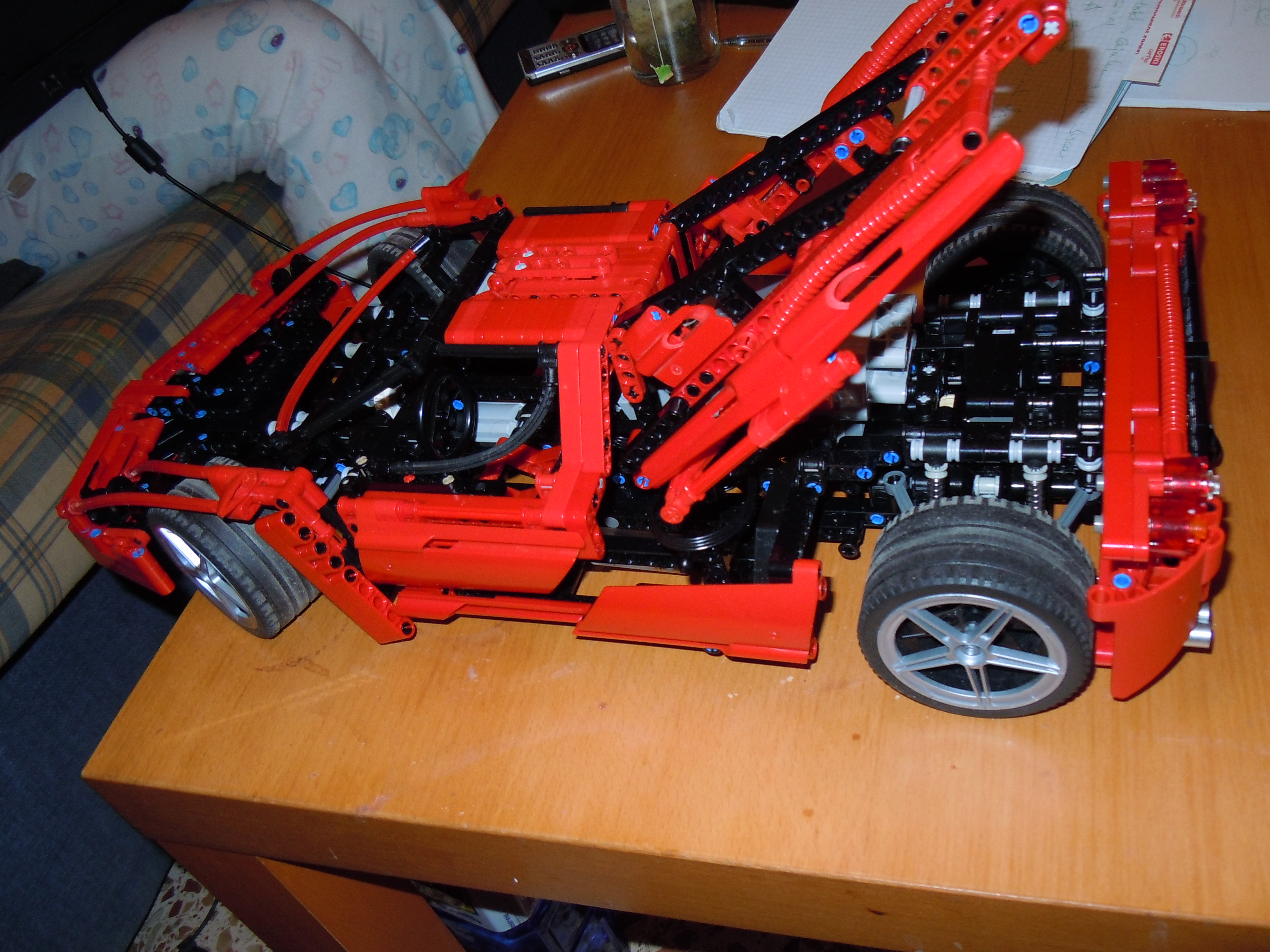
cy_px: 476
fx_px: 1101
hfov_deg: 60.0
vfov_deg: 46.8
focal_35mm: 30
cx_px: 635
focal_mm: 5.4
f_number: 3.5
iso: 200
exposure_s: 1/30
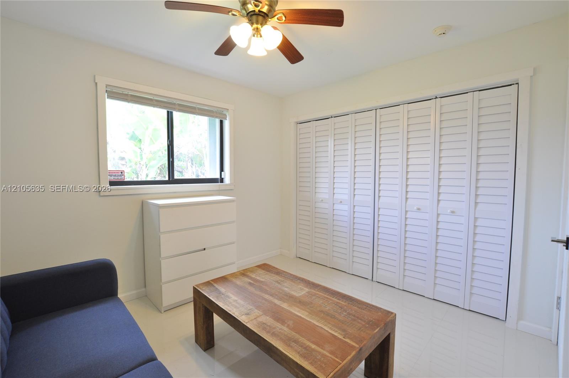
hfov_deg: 100.5
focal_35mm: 15
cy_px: 189
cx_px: 284
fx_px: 237
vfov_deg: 77.2
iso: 400
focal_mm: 10
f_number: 8
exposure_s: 1/8
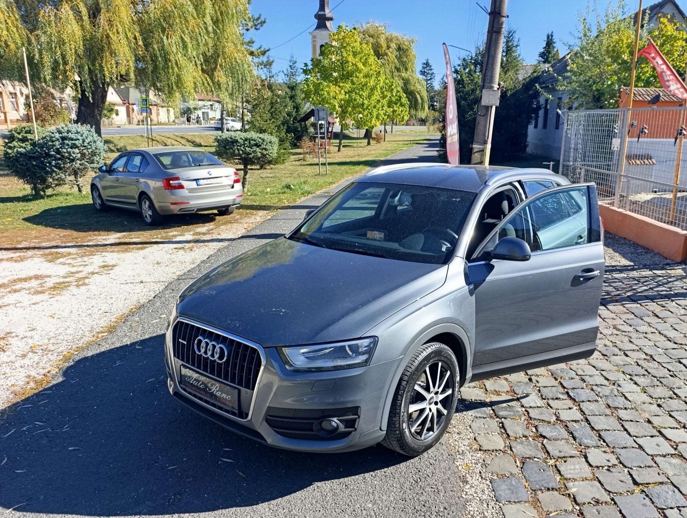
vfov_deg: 49.8
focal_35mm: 28
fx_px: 557
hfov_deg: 63.0
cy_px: 289
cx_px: 398
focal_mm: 6.14
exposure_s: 1/351
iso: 50
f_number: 1.6
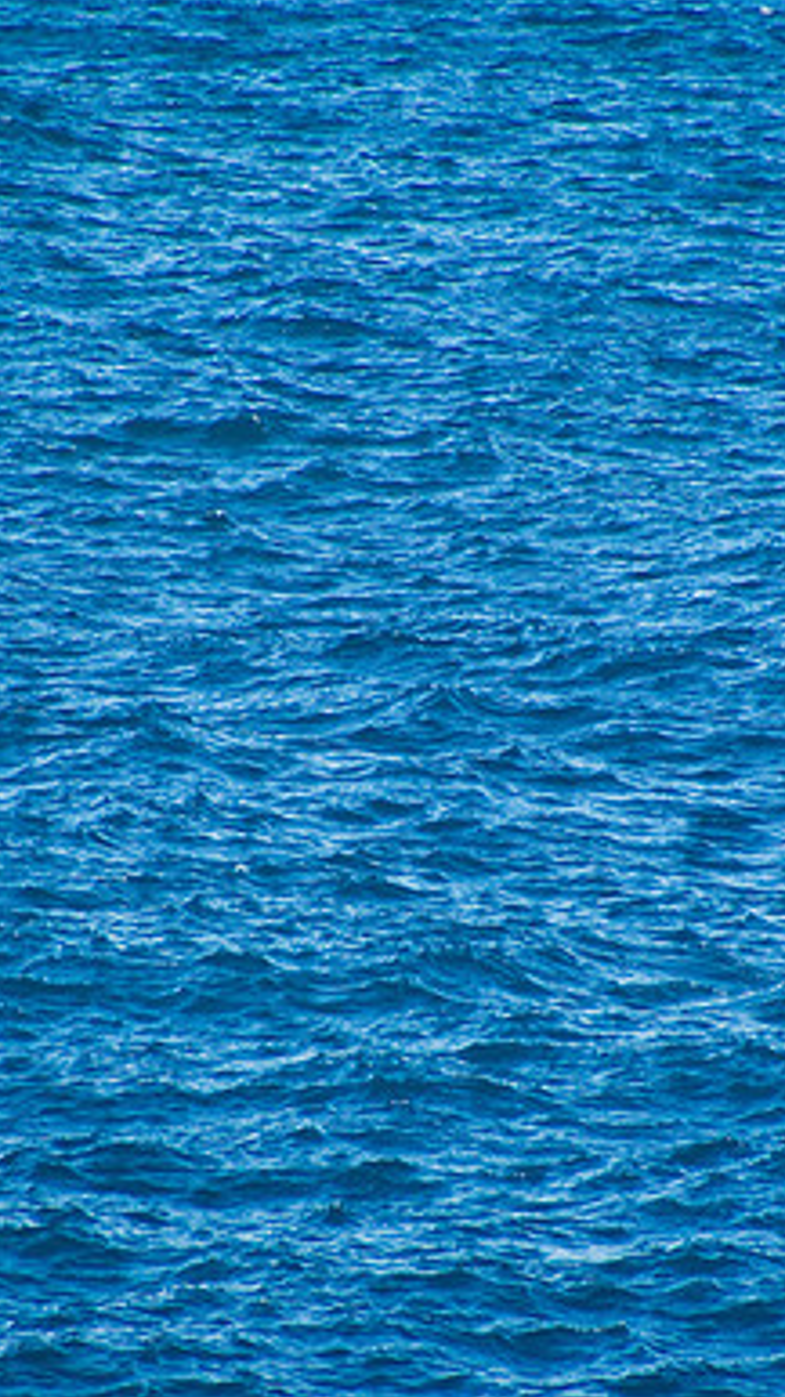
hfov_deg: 2.1
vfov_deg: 3.7
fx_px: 21879
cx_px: 430
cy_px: 698
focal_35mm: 591
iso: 280
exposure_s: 1/180
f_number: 6.3
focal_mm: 250
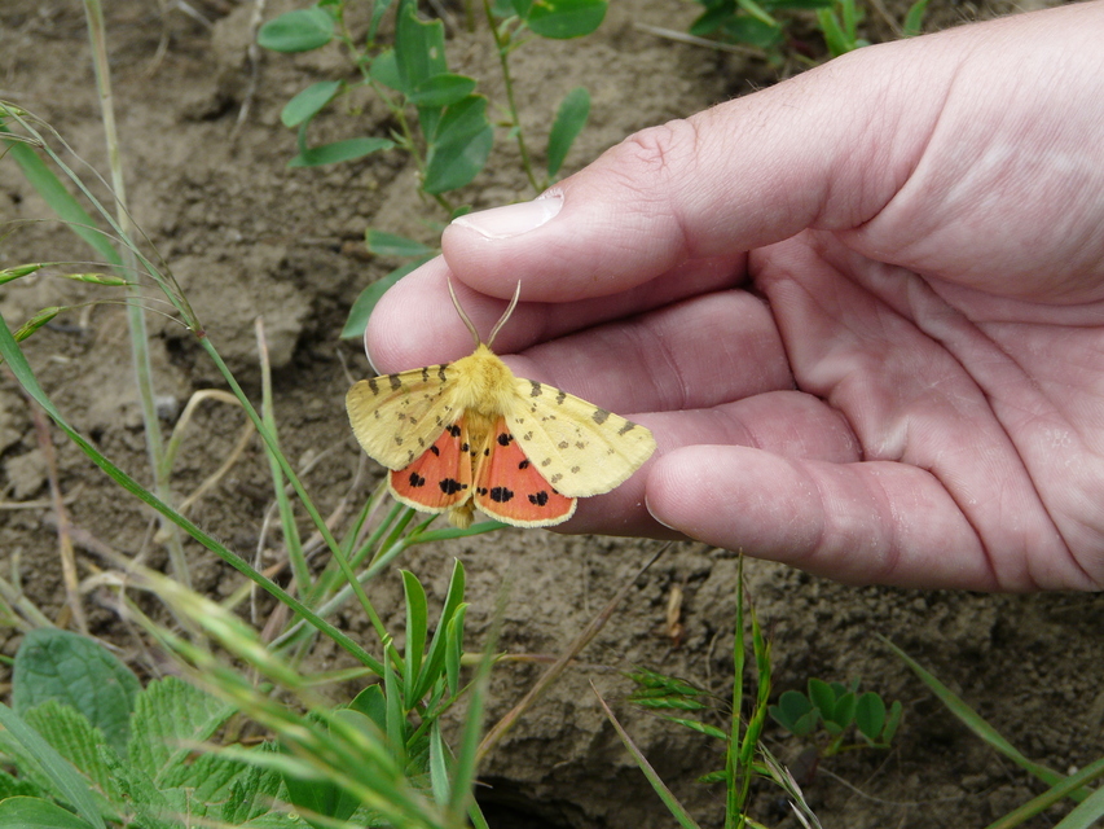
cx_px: 552
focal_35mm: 120
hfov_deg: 16.4
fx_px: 3828
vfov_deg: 12.4
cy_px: 414
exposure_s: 1/250
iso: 100
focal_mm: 19.7
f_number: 5
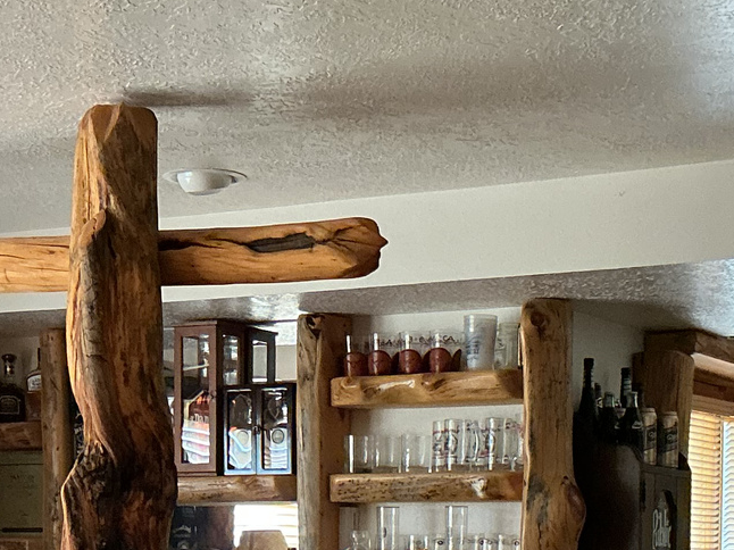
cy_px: 634
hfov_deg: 21.3
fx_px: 1950
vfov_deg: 15.5
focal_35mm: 92
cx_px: 351
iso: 160
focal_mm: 3
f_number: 1.8
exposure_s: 1/60
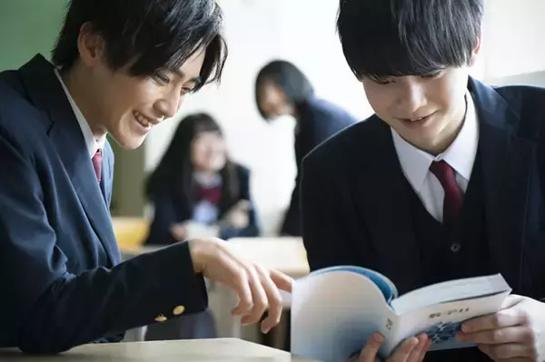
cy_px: 181
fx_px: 1286
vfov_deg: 16.0
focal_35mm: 85
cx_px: 272
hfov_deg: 23.9
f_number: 3.2
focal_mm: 85
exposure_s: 1/500
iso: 1600
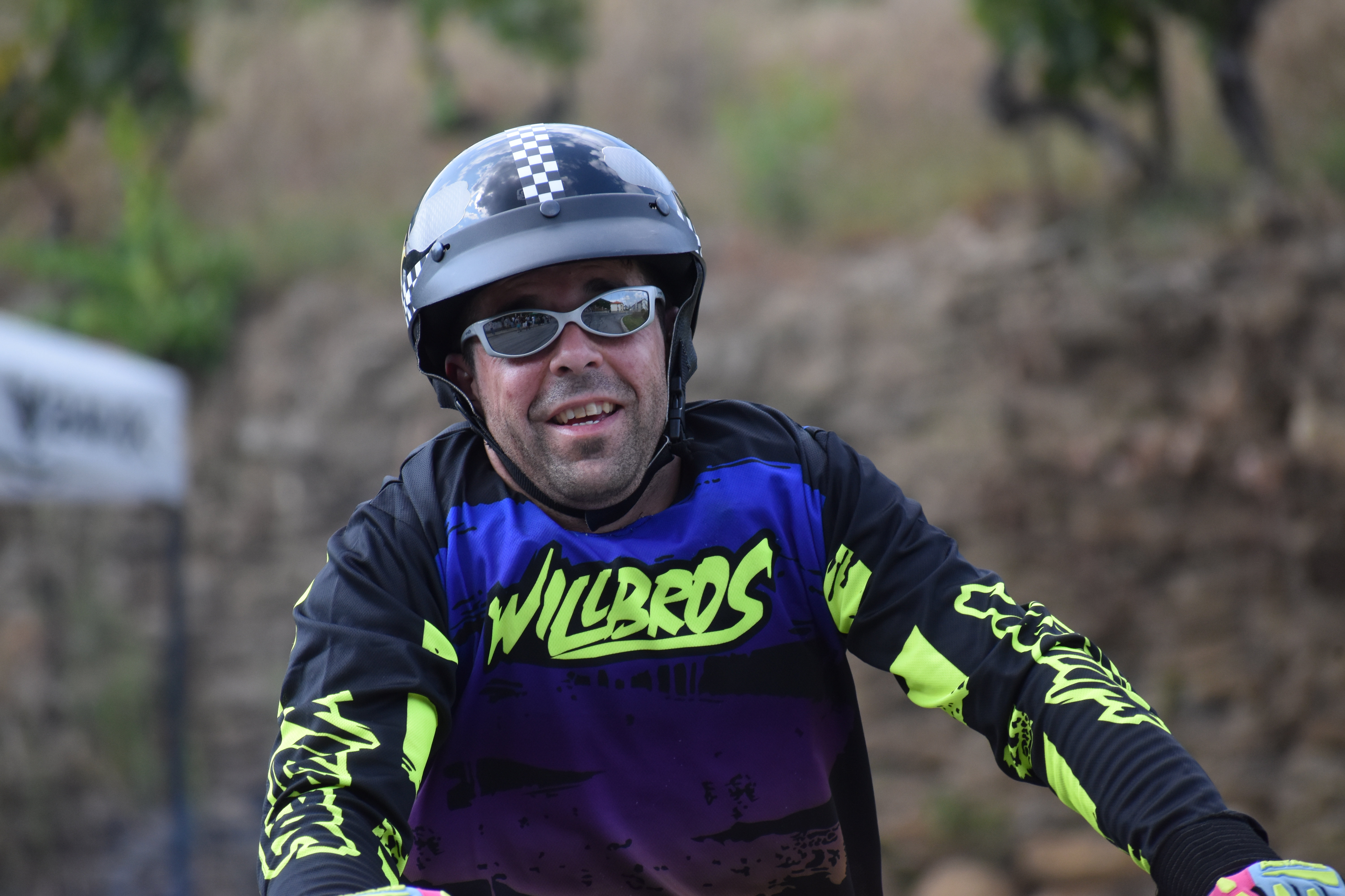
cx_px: 672
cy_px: 448
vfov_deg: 4.2
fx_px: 12328
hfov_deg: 6.2
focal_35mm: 330
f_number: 5.6
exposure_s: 1/1000
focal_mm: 220
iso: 800
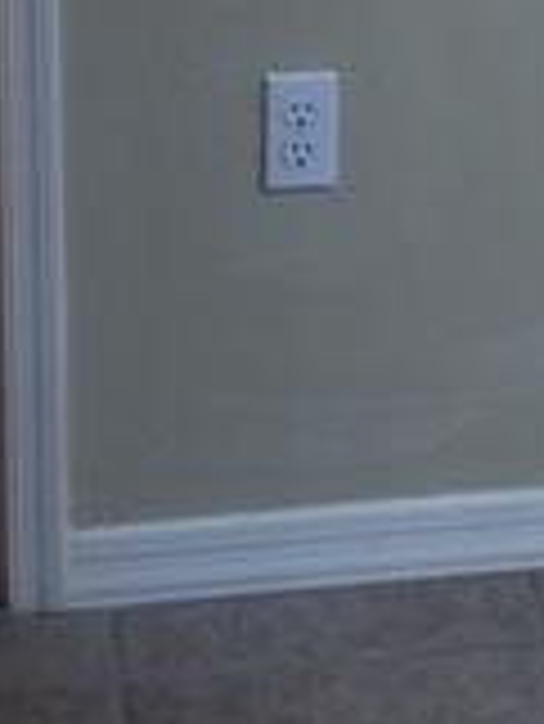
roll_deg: +0.2
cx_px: 211
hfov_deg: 12.9
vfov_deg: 14.7
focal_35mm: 115
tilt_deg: -6.8
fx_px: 2406
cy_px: -621
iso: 80
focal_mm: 4.15
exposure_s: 1/15
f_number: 2.2
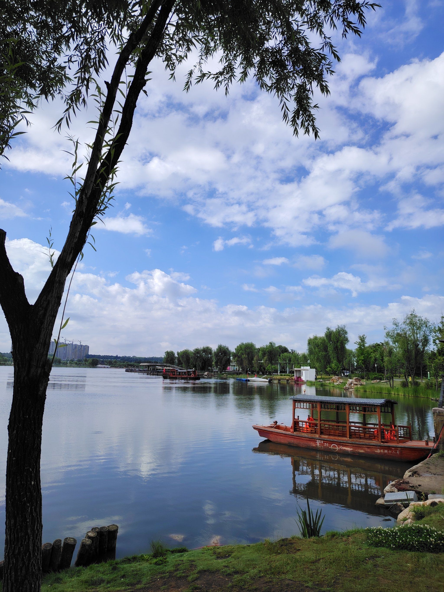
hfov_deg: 56.8
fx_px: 410
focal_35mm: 24
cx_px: 222
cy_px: 296
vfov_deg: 71.6
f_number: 1.75
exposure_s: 1/909
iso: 100
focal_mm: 5.25
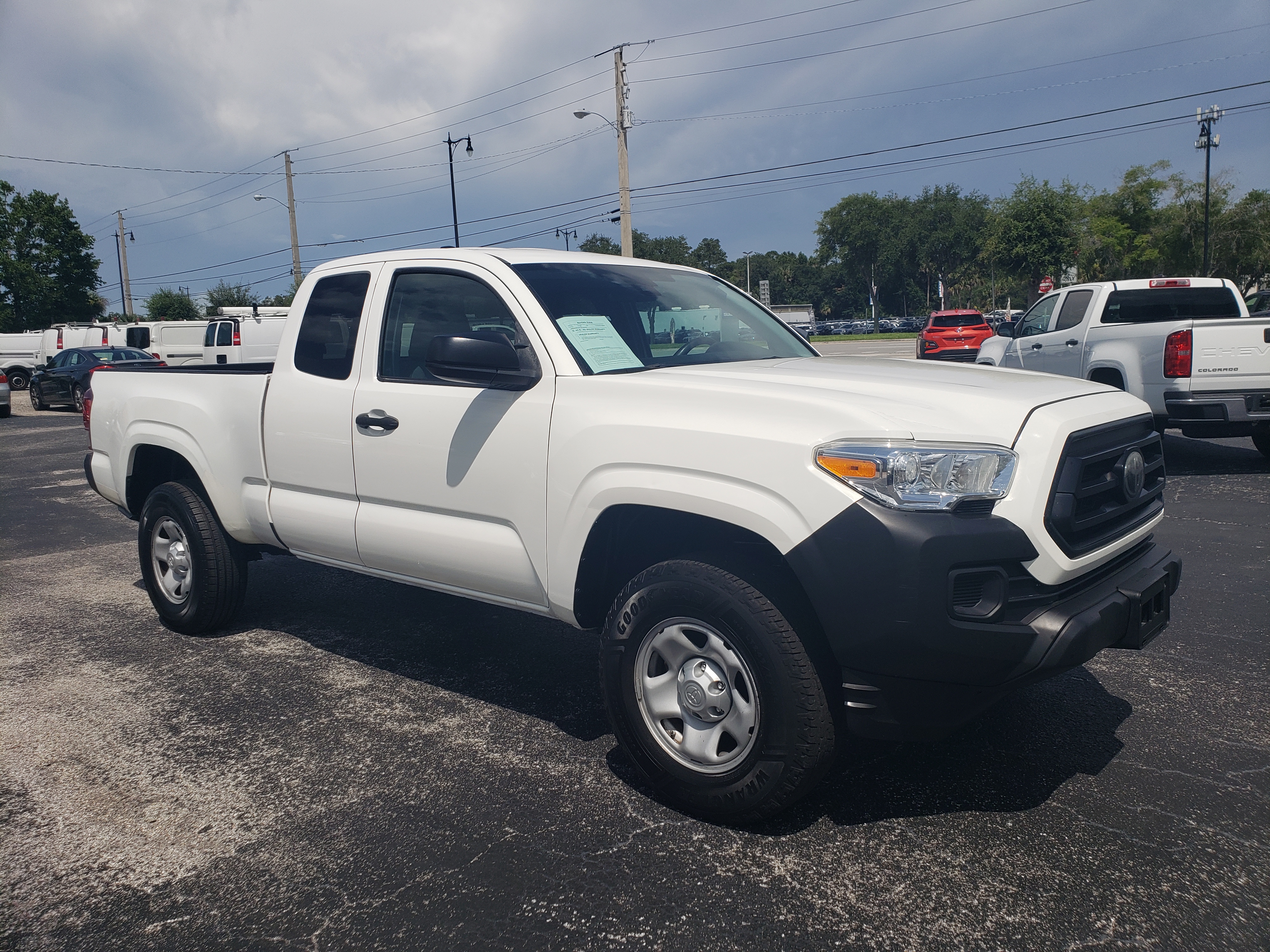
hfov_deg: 67.3
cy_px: 476
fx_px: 954
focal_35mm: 26
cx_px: 635
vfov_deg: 53.1
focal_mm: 4.3
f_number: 2.4
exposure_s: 1/3213
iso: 50
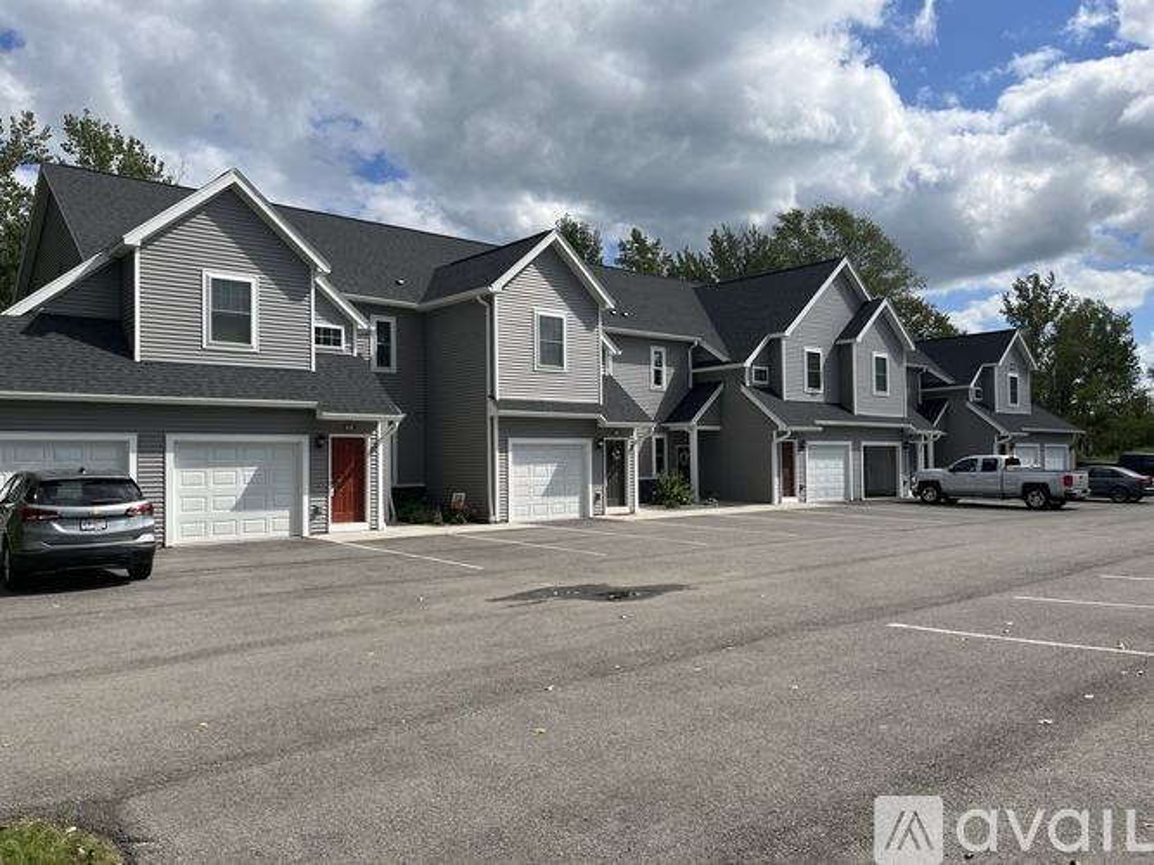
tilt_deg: +1.7
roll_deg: +0.6
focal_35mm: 26
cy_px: 432
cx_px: 577
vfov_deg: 53.0
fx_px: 867
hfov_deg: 67.3
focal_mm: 5.1
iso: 50
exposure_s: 1/4854
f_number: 1.6
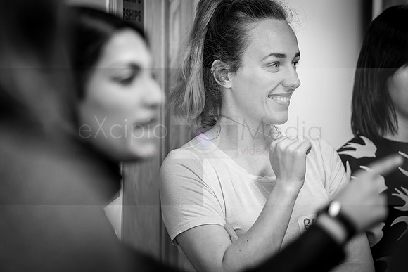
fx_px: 1483
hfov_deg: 15.7
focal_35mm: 131
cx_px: 219
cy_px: 145
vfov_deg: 10.5
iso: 640
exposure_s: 1/125
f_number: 2.8
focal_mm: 120
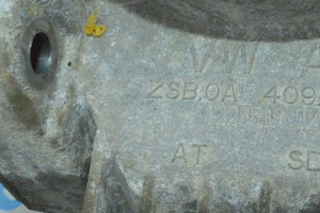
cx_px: 228
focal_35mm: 58
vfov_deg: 23.3
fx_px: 515
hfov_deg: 34.0
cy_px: 90
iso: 6400
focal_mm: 22
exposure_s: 1/50
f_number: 25
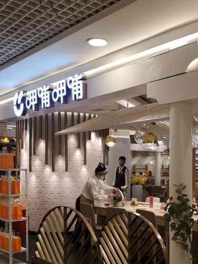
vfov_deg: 41.6
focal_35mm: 45
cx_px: 136
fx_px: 343
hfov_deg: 31.9
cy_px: 174
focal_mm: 5.58
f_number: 1.8
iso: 100
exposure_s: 1/100
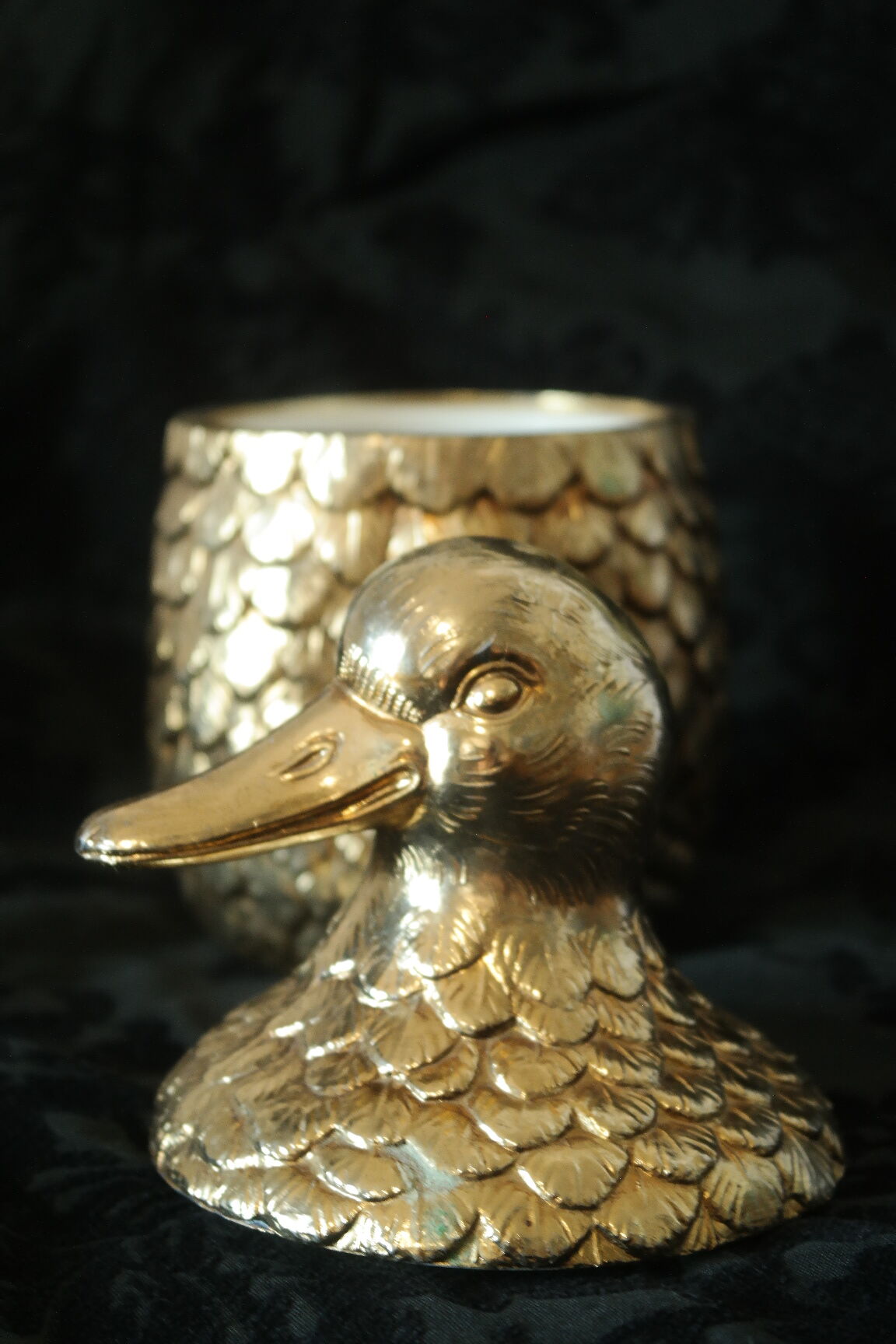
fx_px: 1979
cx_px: 448
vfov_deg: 37.5
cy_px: 672
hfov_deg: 25.5
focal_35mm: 53
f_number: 5.6
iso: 800
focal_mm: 35
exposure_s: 1/30
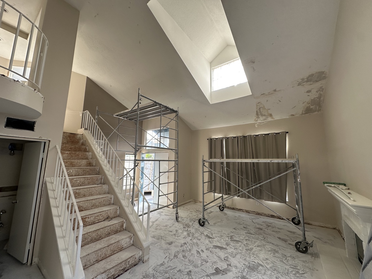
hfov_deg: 102.1
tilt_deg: +10.0
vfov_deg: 85.7
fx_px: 150
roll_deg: -1.9
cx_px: 186
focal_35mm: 14
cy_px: 140
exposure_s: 1/99
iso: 64
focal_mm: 2.22
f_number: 2.2
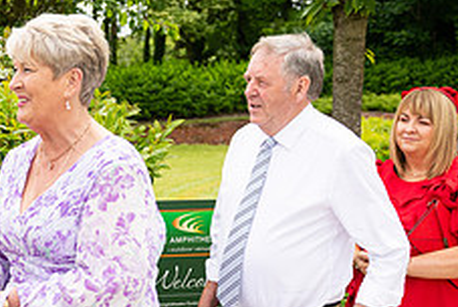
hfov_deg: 26.1
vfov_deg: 18.3
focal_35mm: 74
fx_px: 943
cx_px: 14
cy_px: 245
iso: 250
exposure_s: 1/2000
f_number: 3.5
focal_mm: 29
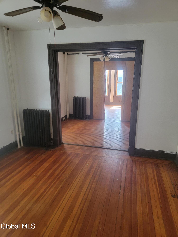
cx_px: 89
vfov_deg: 71.6
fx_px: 165
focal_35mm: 24
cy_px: 118
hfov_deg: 56.8
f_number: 1.8
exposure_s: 1/60
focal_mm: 6.7
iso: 200
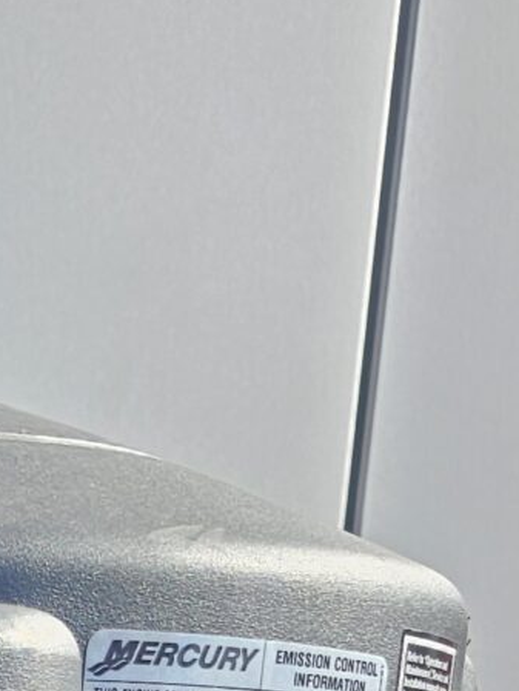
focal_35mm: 131
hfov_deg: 9.9
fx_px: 2618
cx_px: -748
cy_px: 1887
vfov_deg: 11.2
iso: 16
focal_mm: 6.3
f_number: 1.7
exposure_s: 1/245
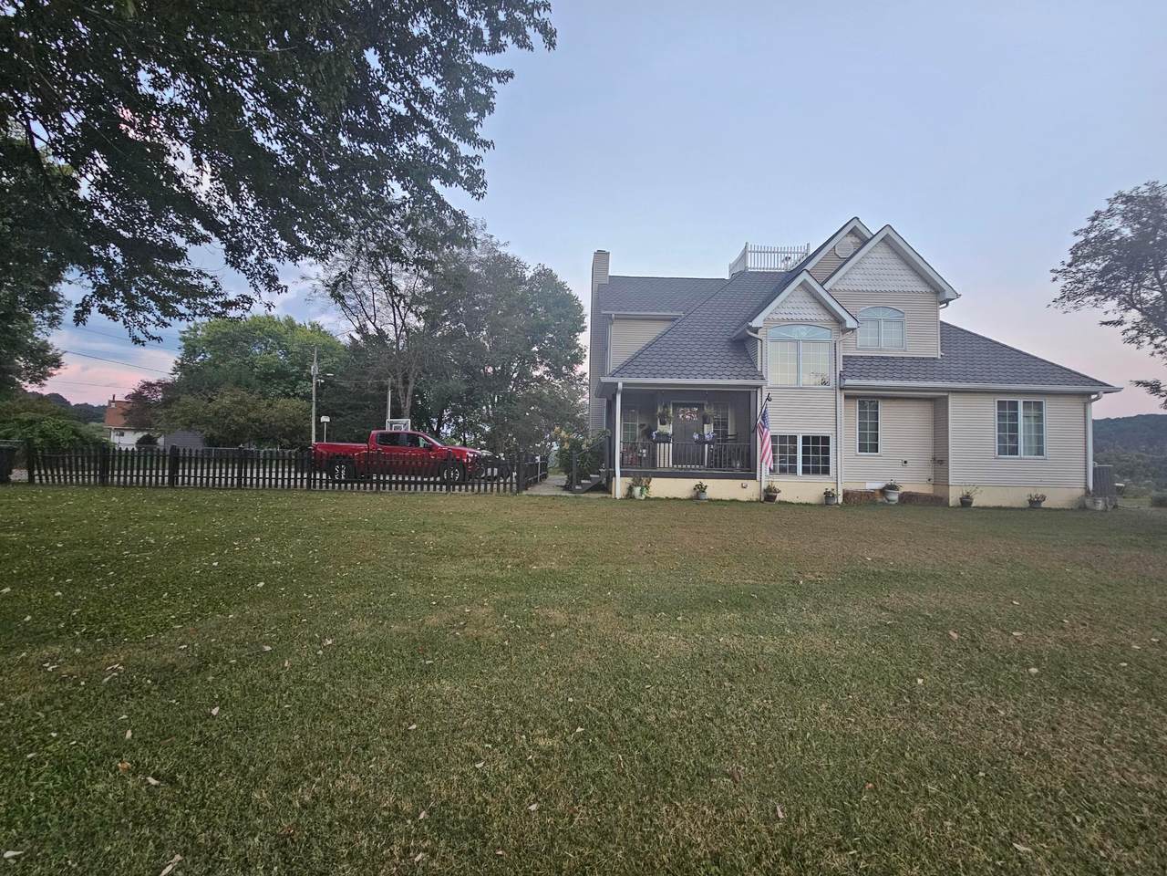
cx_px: 584
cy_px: 438
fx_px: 438
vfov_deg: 89.9
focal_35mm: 13
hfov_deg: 106.2
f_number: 2.2
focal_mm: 2.2
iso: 250
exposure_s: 1/60
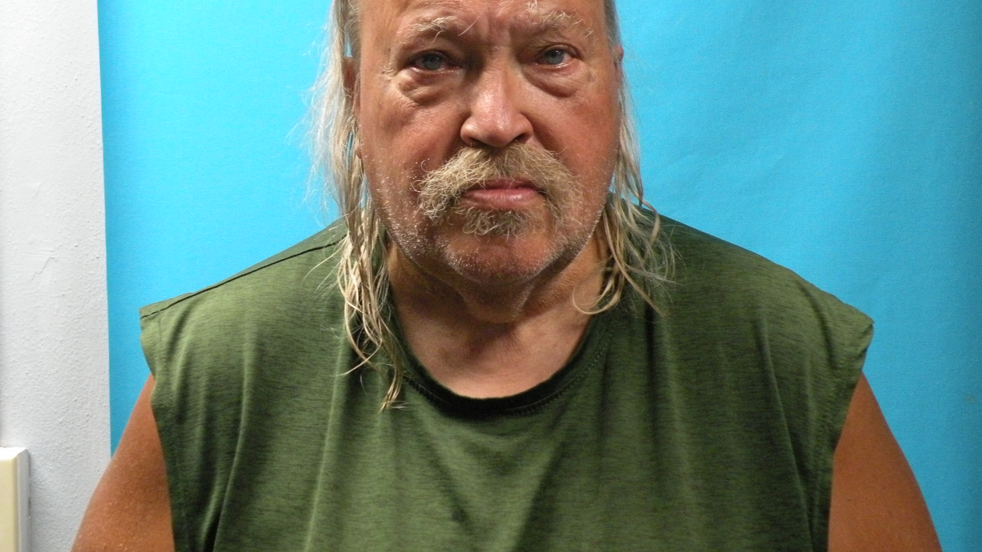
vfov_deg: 18.8
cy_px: 192
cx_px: 468
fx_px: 1666
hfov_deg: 32.8
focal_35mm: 64
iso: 400
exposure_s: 1/25.7
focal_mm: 9.8
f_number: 3.5
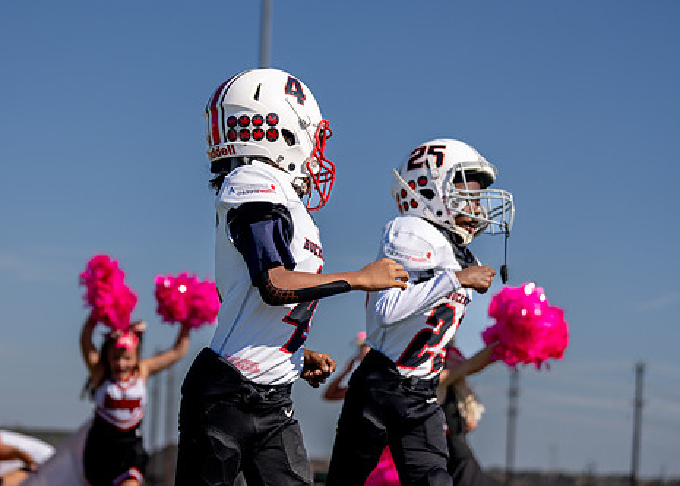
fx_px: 1970
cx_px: 266
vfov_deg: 14.0
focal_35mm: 102
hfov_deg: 19.6
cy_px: 194
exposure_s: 1/5000
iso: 200
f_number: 2.8
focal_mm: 70
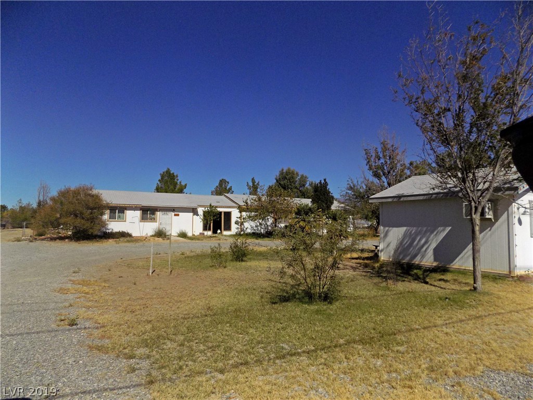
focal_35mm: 23
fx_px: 354
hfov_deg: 73.9
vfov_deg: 58.9
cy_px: 200
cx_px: 266
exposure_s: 1/800
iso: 80
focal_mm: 4
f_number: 9.9
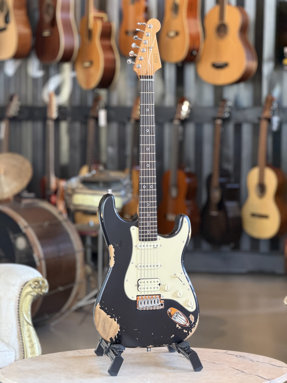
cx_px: 144
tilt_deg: -5.5
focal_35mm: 100
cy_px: 192
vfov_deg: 19.6
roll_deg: +0.1
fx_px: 1105
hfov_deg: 14.8
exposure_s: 1/69
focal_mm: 16.89
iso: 640
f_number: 2.8
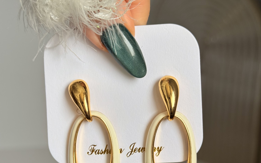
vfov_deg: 19.1
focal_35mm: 68
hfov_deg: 30.2
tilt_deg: -25.2
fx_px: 484
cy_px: 113
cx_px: 131
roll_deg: +1.7
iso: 64
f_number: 1.78
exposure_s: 1/244
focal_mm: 6.76
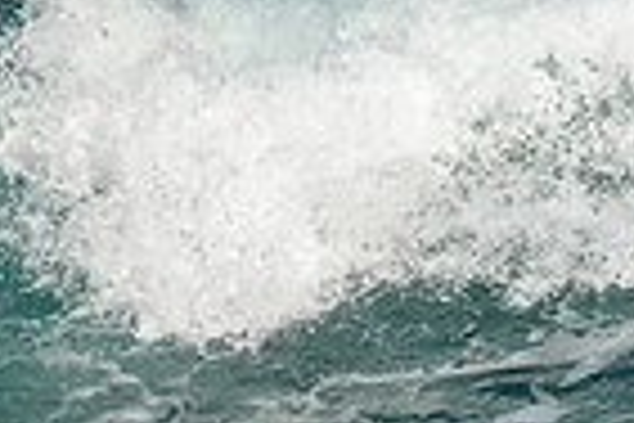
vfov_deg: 0.4
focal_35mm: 3295
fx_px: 58024
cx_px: 1196
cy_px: 205
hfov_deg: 0.6
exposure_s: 1/1600
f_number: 11
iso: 720
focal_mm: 800
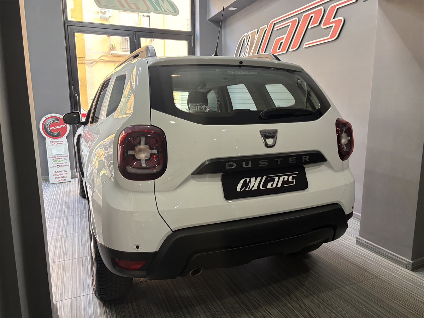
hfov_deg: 67.3
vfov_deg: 53.1
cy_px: 159
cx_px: 212
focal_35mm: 26
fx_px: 318
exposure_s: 1/121
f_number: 1.6
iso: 80
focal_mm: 5.96
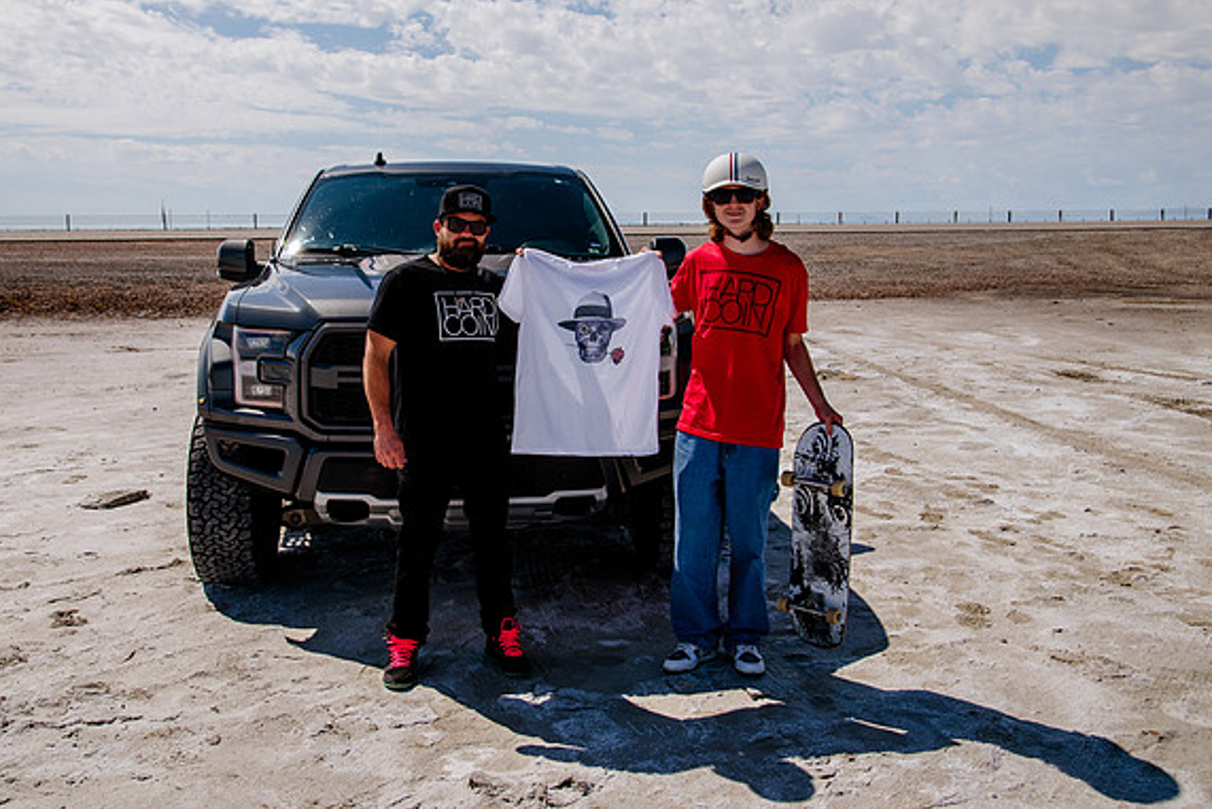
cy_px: 344
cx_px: 521
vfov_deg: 36.8
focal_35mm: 36
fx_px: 1212
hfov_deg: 52.9
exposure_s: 1/1600
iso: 160
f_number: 6.3
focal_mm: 31
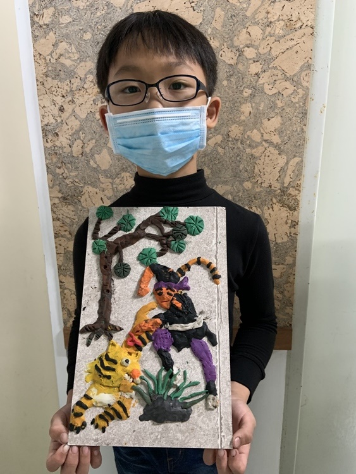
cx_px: 178
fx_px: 356
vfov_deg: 67.3
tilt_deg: -13.6
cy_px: 237
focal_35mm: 26
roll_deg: +2.4
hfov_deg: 53.1
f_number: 1.8
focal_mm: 4.25
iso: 250
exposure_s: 1/40
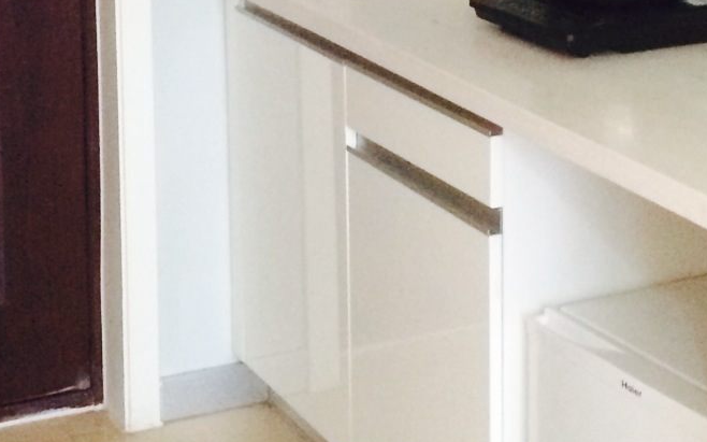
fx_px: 1907
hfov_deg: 21.0
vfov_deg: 12.7
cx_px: 333
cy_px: -148
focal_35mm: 99
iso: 320
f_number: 2.2
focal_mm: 4.12
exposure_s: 1/24
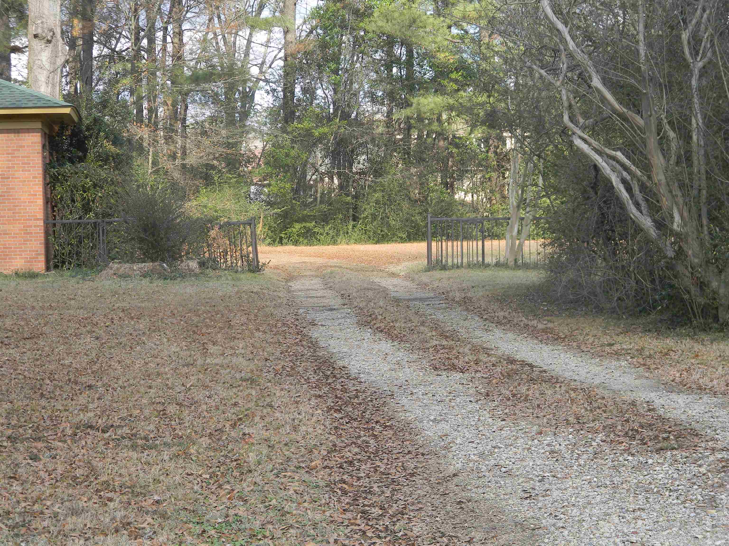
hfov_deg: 18.7
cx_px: 364
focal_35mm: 105
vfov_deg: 14.1
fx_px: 2211
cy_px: 273
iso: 80
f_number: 4.7
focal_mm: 19
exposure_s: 1/111
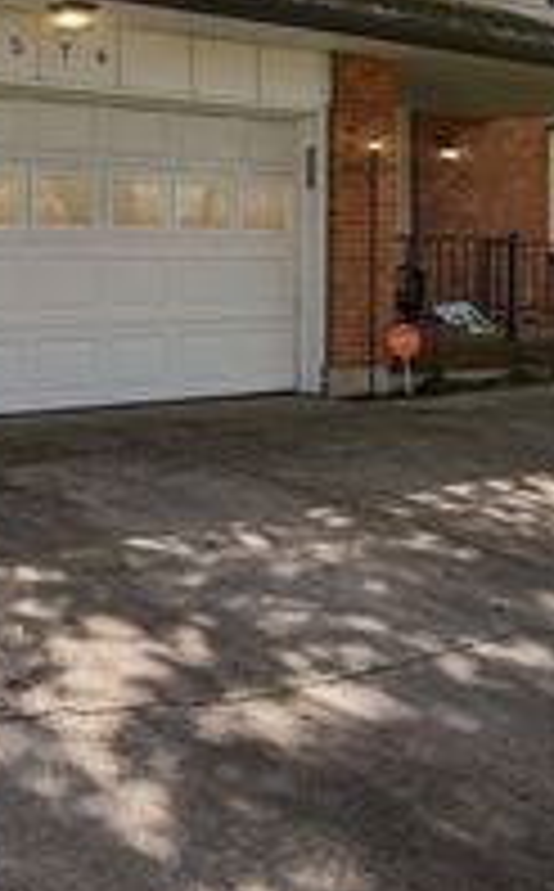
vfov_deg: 40.3
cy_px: 259
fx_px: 1189
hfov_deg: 25.4
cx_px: 50
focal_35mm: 49
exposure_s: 1/750
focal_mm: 19
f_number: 4.8
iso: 400
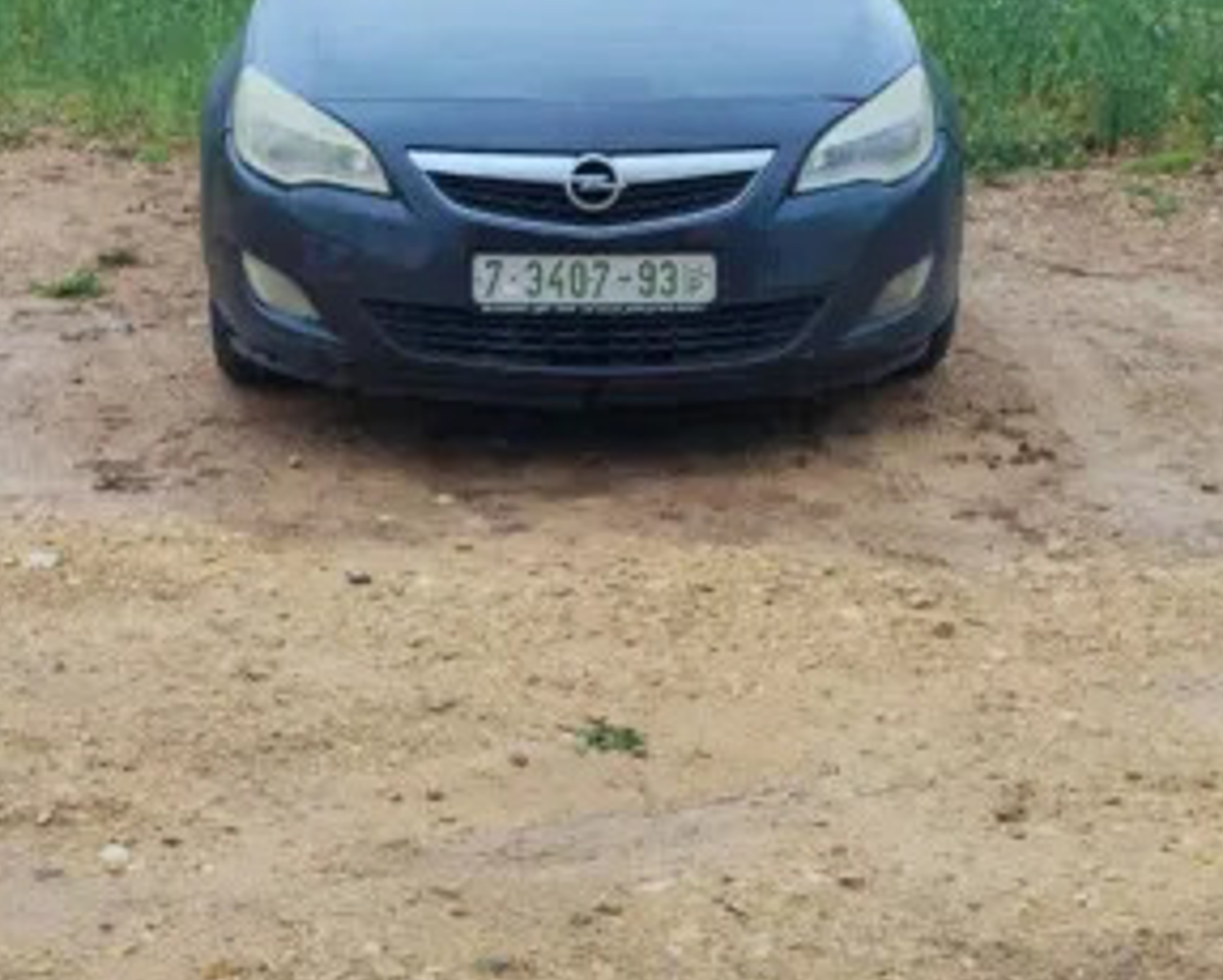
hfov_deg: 52.8
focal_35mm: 34
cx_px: 601
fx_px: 1232
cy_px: 196
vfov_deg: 41.5
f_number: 1.75
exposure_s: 1/125
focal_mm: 5.96
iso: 50
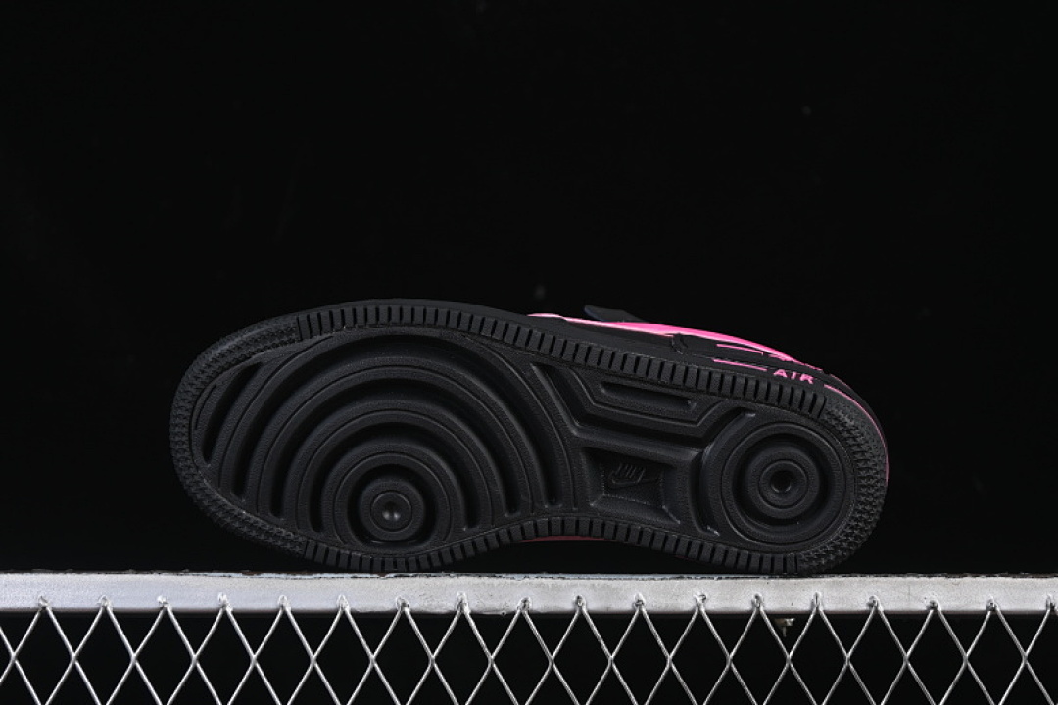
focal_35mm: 75
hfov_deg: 27.0
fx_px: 2204
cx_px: 529
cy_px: 352
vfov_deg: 18.2
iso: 160
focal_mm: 50
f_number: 6.3
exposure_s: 1/50
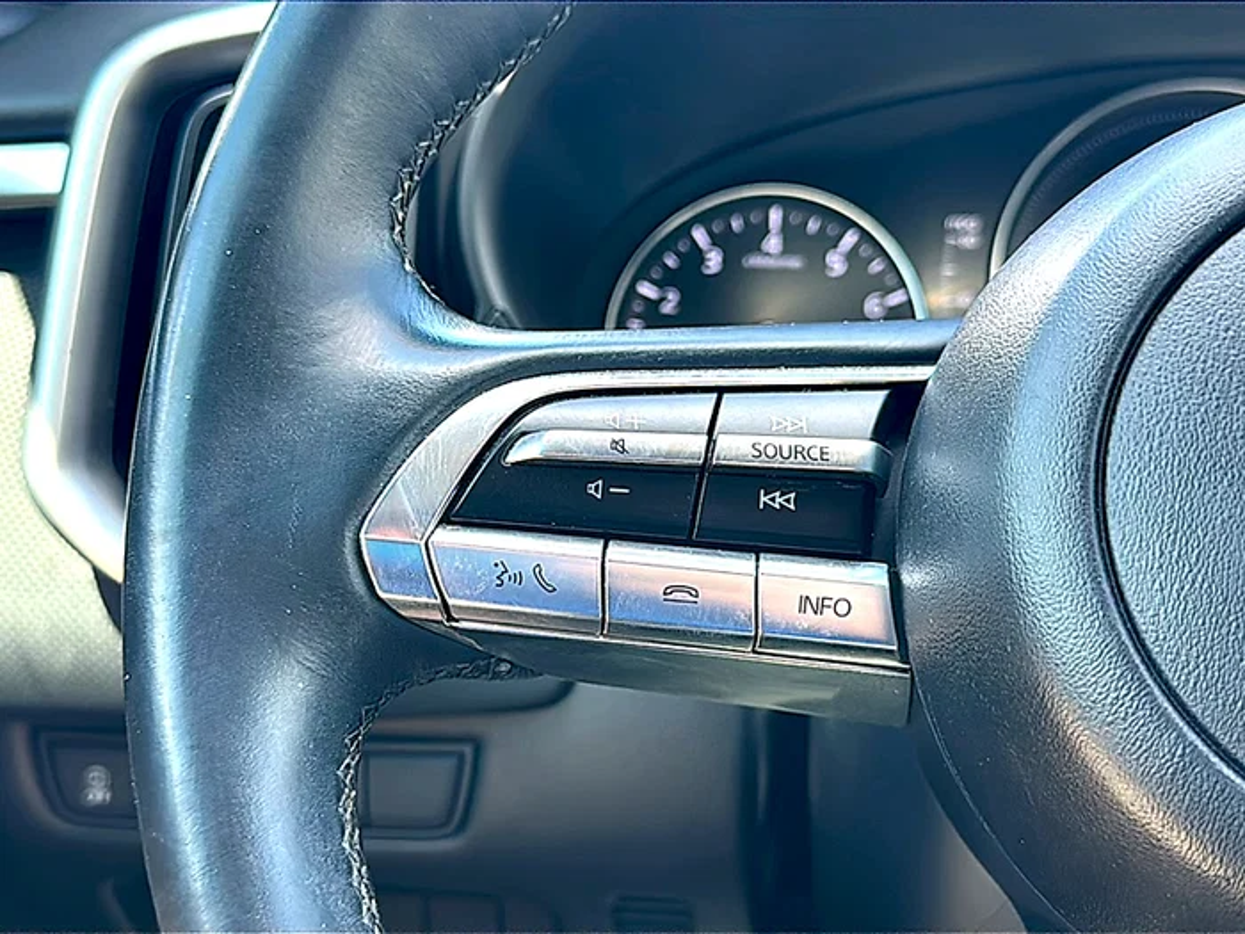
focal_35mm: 38
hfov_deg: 49.0
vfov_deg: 37.7
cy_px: 467
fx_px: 1367
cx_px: 622
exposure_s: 1/64
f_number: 1.78
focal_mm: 6.86
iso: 64
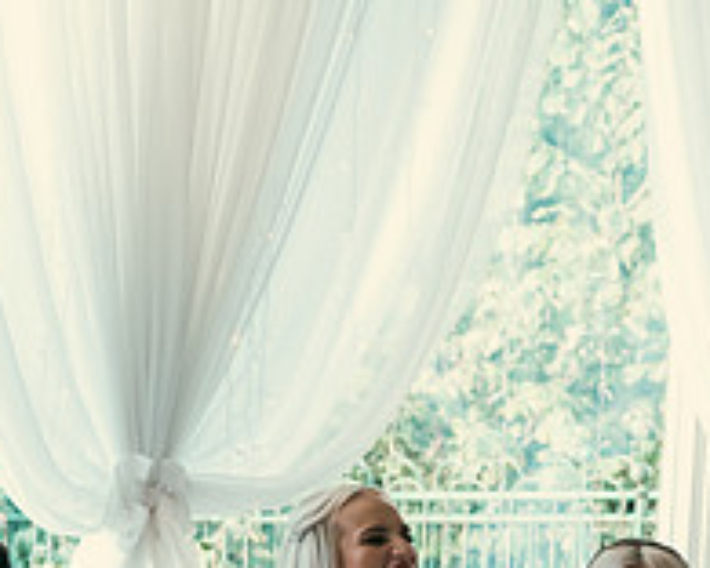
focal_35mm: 123
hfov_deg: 15.0
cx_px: -193
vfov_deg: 12.4
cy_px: 588
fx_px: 2585
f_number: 3.5
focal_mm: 44
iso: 400
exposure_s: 1/160
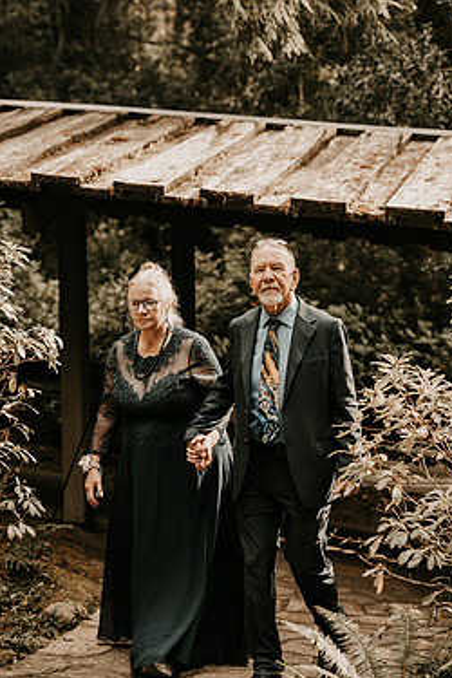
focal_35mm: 60
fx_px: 1130
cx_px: 212
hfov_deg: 22.6
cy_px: 376
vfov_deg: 33.4
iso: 400
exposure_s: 1/2500
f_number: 2
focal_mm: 50
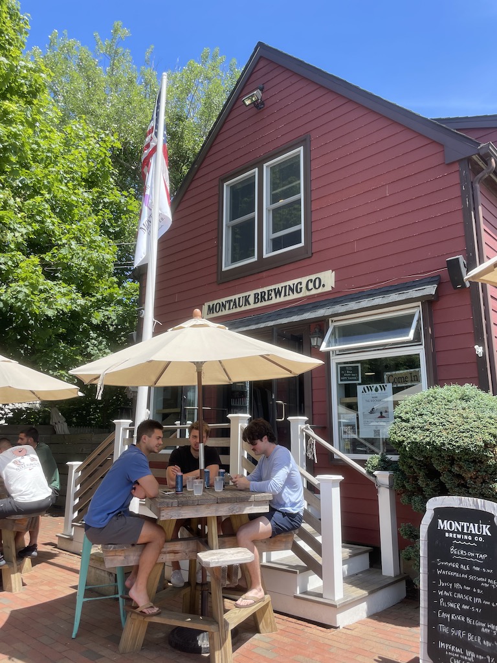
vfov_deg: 67.3
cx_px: 248
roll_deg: +0.4
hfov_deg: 53.1
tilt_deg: +12.8
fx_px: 498
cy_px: 332
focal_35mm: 26
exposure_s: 1/1276
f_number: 1.6
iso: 32
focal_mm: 4.2
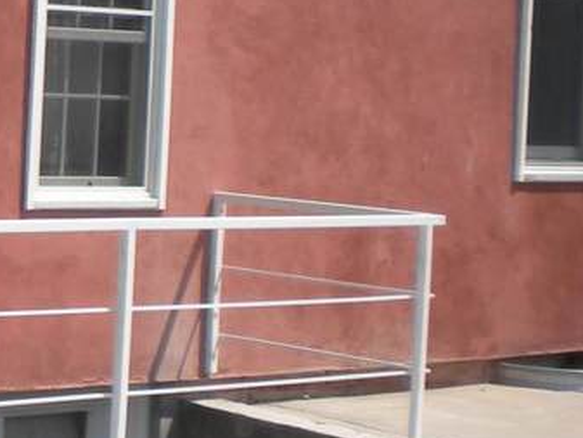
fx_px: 2241
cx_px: -491
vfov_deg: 11.1
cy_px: 102
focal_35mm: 133
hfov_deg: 13.2
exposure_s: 1/722
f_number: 4.6
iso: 80
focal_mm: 6.3
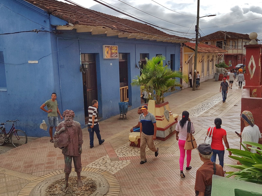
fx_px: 250
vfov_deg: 42.9
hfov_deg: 55.4
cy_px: 91
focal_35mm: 33
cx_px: 131
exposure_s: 1/2336
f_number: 1.7
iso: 40
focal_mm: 4.2
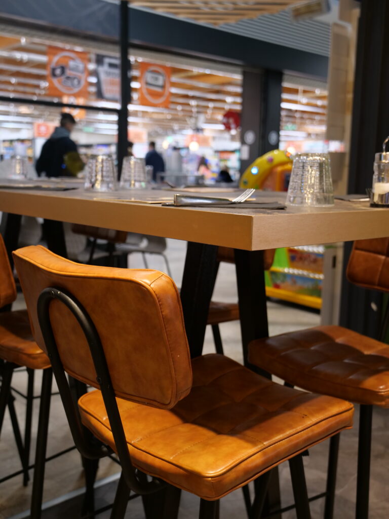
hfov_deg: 37.7
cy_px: 260
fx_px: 569
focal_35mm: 38
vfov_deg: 49.0
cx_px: 194
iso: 500
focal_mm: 19
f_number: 3.2
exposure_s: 1/60
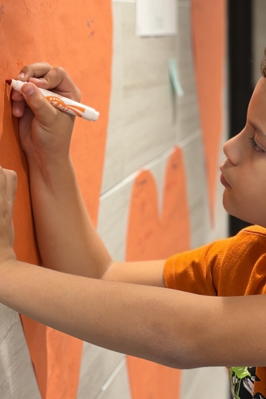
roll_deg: +0.3
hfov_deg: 17.2
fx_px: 876
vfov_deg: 25.7
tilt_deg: -9.9
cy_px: 225
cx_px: 164
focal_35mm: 79
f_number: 1.8
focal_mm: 6.93
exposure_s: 1/60
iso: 200
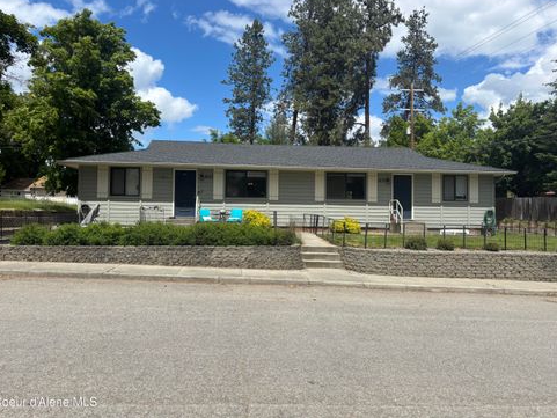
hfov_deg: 65.3
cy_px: 204
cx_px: 281
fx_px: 435
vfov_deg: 51.4
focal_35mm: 27
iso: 50
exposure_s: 1/3650
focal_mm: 5.96
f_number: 1.6
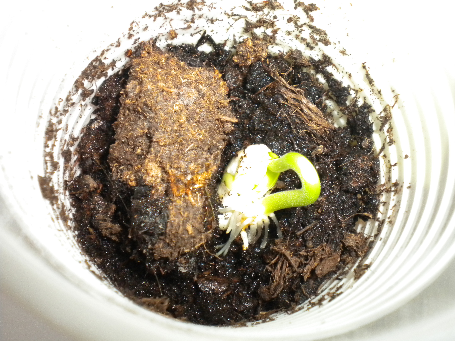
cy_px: 170
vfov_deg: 35.1
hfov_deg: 45.8
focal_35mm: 41
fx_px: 539
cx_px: 228
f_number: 4.9
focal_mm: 7.4
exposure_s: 1/30
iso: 400
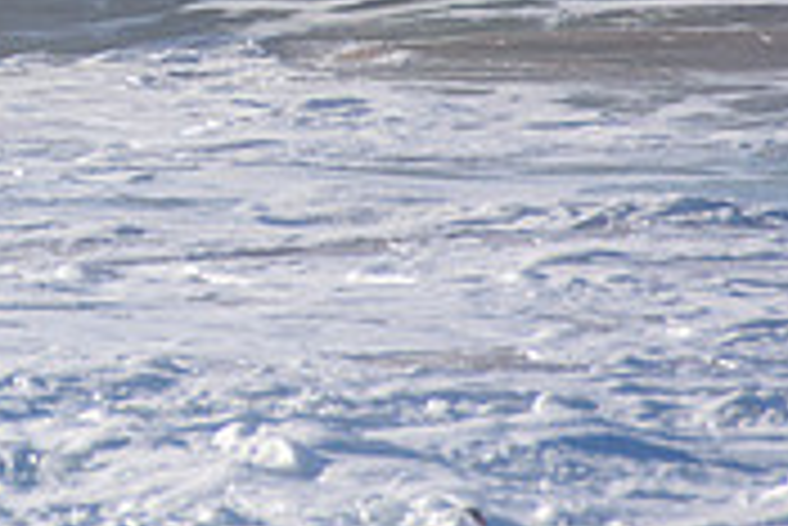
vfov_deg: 0.6
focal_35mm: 2479
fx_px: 54306
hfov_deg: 0.8
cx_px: -441
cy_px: -285
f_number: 5.6
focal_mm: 500
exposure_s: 1/2000
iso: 280
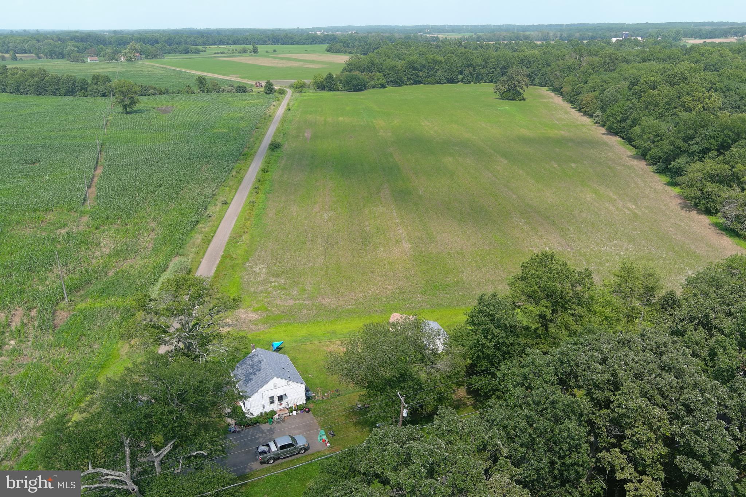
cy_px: 248
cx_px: 373
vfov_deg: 45.0
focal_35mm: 29
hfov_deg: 63.7
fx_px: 601
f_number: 2.8
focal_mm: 10.57
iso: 100
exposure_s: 1/800
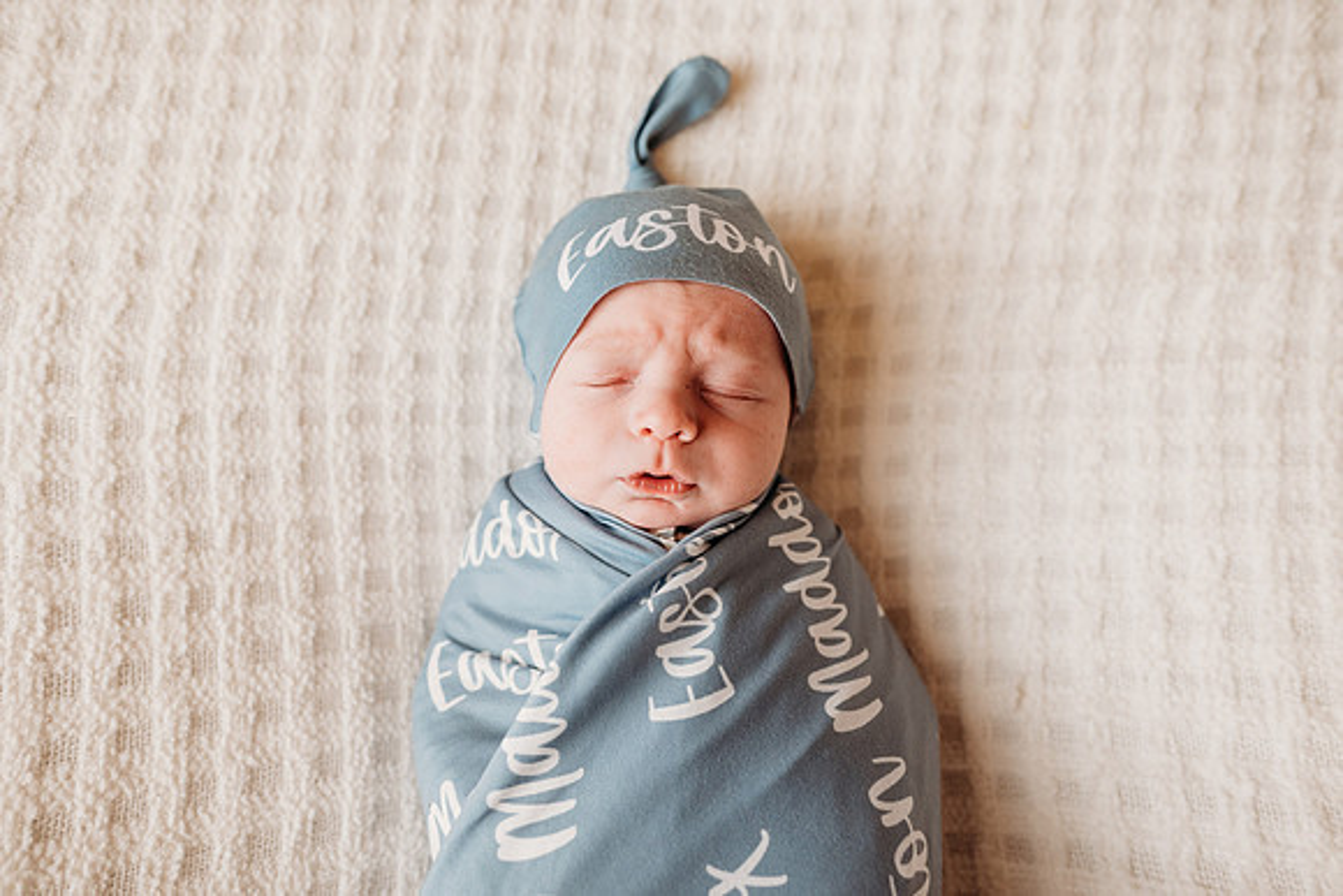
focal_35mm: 24
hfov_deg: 73.7
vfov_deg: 53.2
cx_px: 672
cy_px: 448
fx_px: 896
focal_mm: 24
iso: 200
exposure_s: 1/200
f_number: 2.8
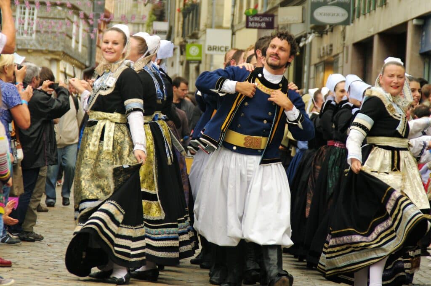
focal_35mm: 177
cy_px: 143
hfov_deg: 11.6
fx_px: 2116
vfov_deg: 7.7
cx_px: 216
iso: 400
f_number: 6.7
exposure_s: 1/500
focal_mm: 118
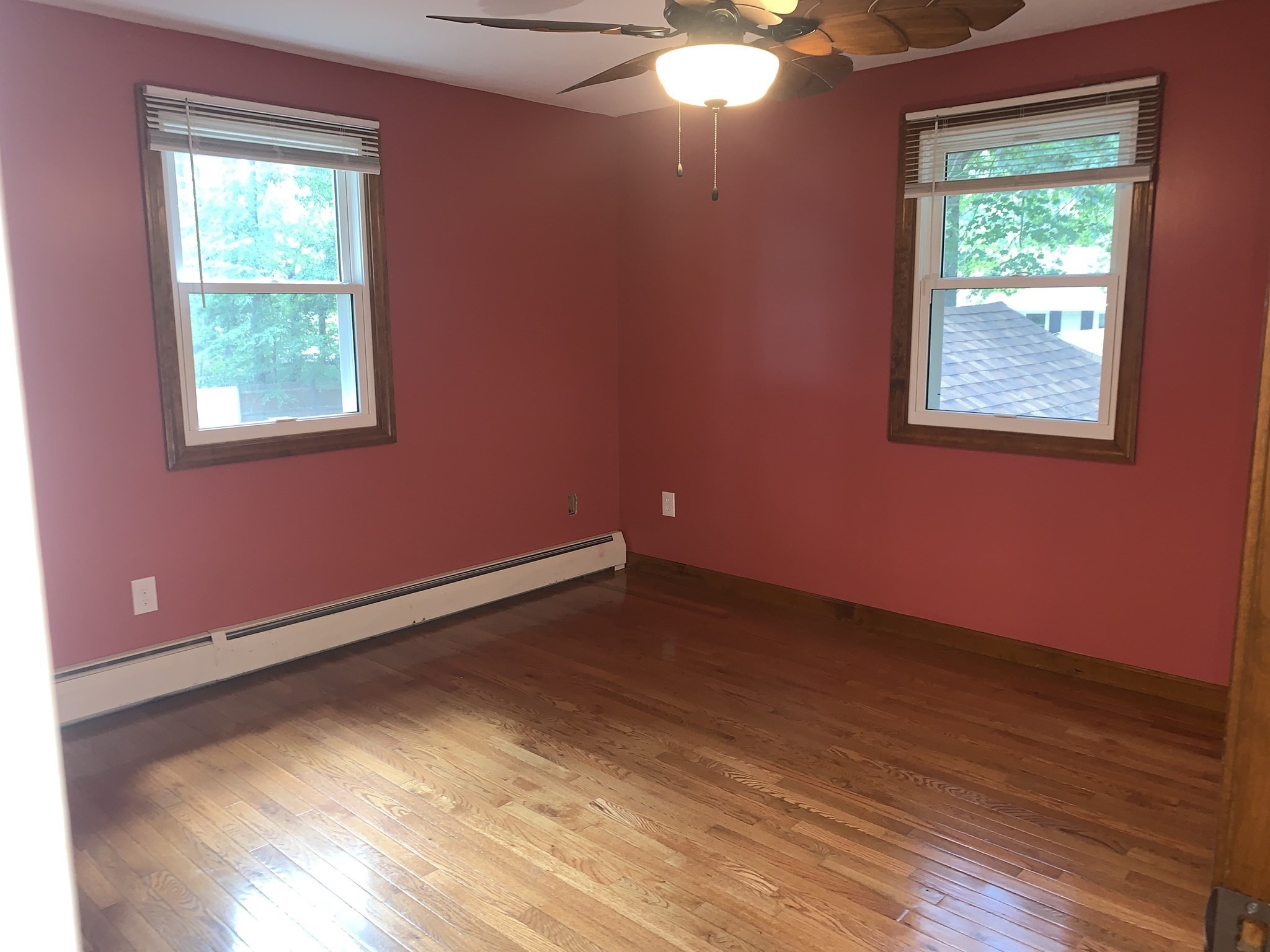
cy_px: 476
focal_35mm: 26
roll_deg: +0.9
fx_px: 954
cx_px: 635
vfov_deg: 53.1
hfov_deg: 67.3
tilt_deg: -9.2
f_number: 1.8
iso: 50
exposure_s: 1/15
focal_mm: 4.25
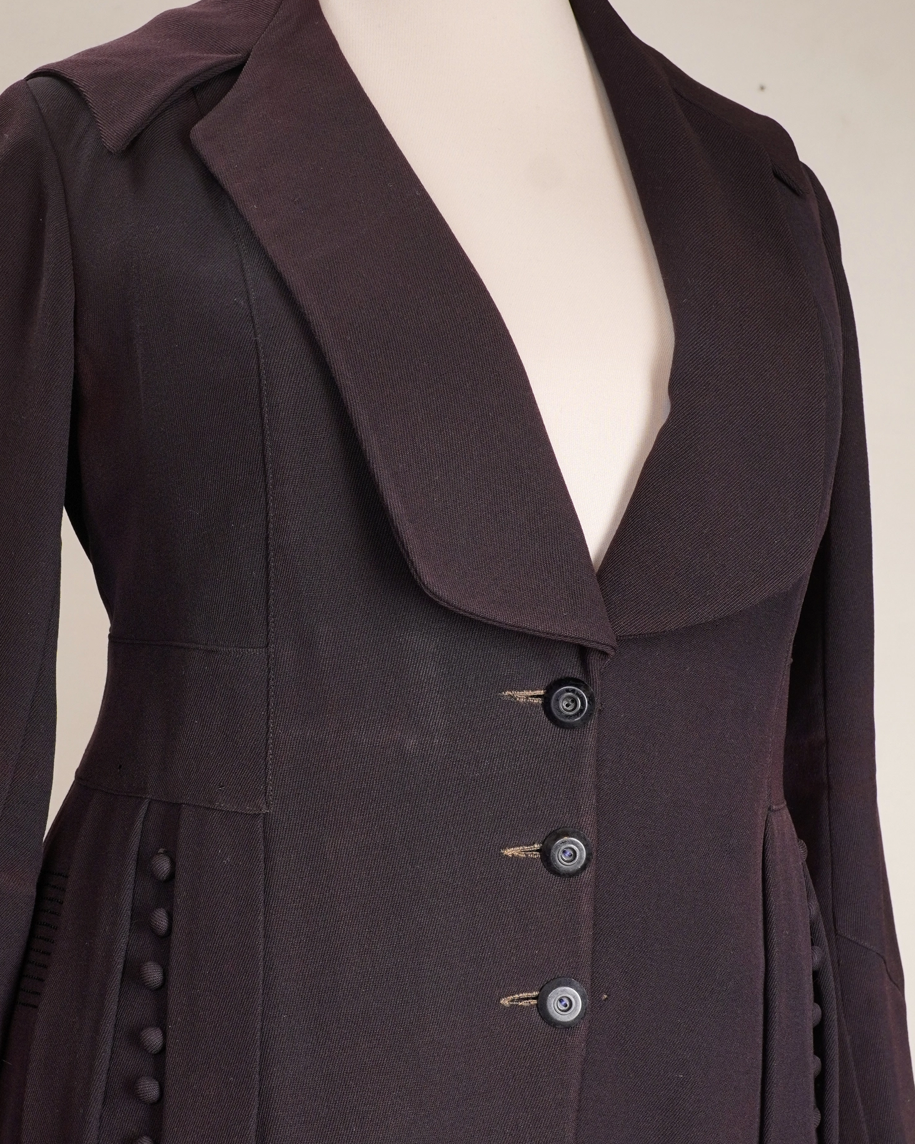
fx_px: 2403
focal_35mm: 71
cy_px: 689
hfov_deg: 21.5
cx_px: 344
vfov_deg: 26.7
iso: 320
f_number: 8
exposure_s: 1/20
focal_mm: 32
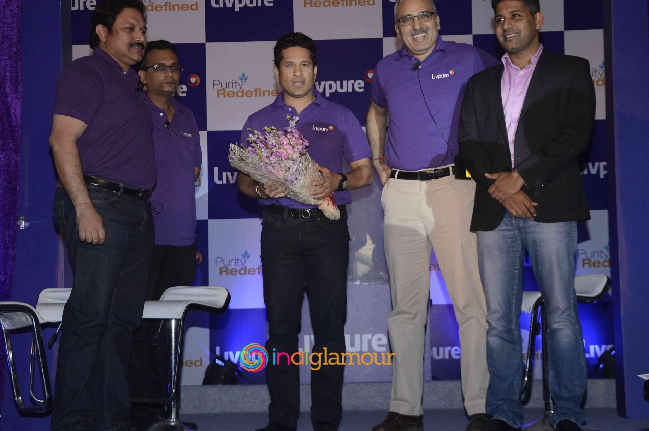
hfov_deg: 28.9
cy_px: 217
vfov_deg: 19.4
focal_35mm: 70
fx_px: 1261
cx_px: 317
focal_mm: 38
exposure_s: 1/200
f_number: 5.6
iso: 800
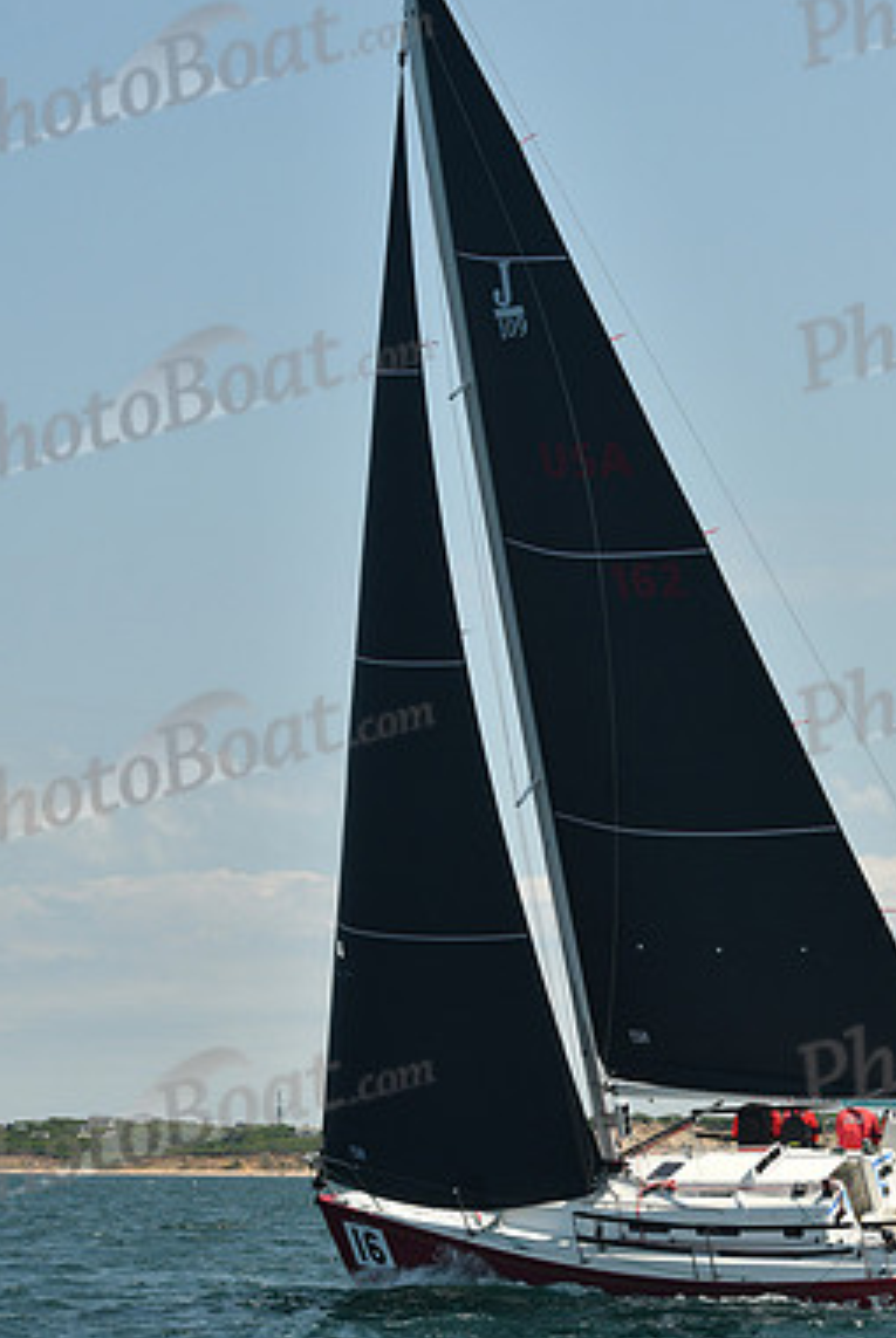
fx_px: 5547
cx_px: 617
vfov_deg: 13.8
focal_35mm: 149
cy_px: 534
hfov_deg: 9.2
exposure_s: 1/640
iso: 320
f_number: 7.1
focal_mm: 98
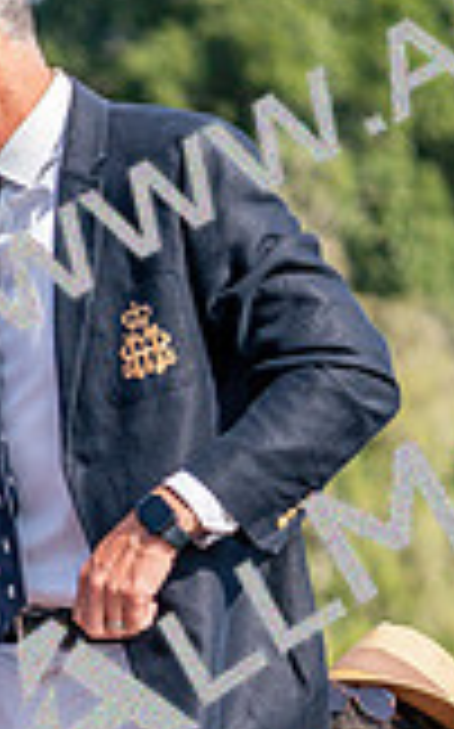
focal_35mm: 732
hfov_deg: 1.8
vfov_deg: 2.9
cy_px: 407
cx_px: -369
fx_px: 14517
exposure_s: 1/1600
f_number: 5.6
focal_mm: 200
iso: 320
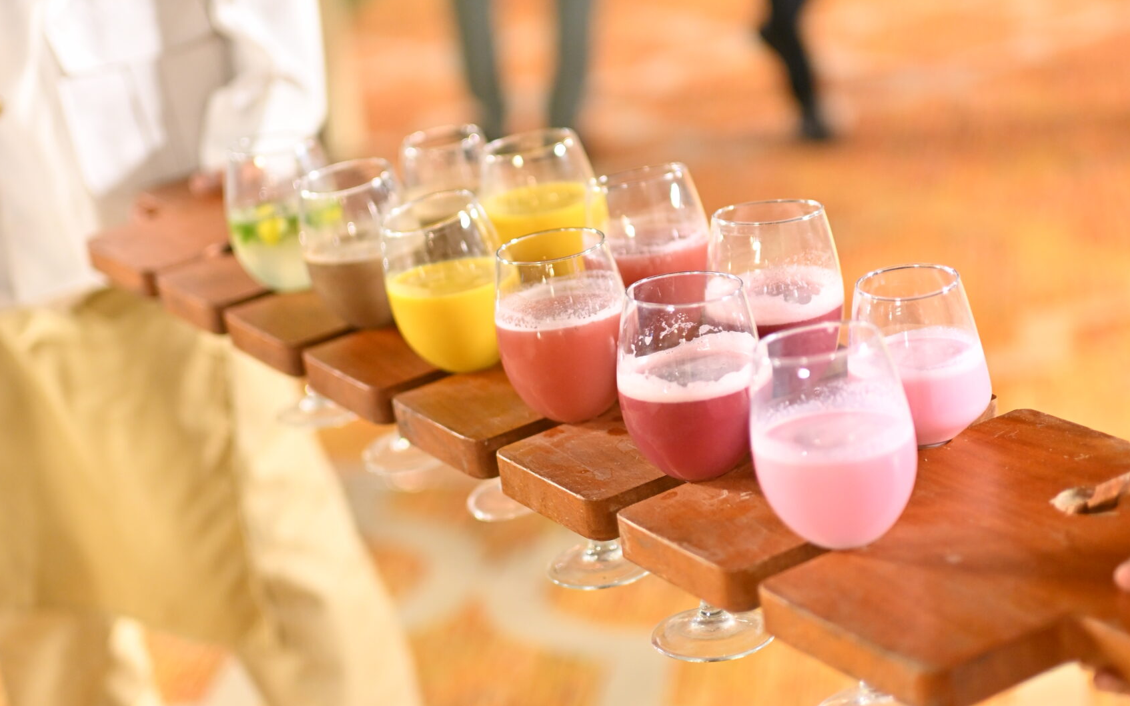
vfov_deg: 16.9
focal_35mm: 77
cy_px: 328
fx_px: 2371
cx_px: 565
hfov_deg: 26.8
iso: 640
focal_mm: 50
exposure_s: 1/320
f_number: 1.4
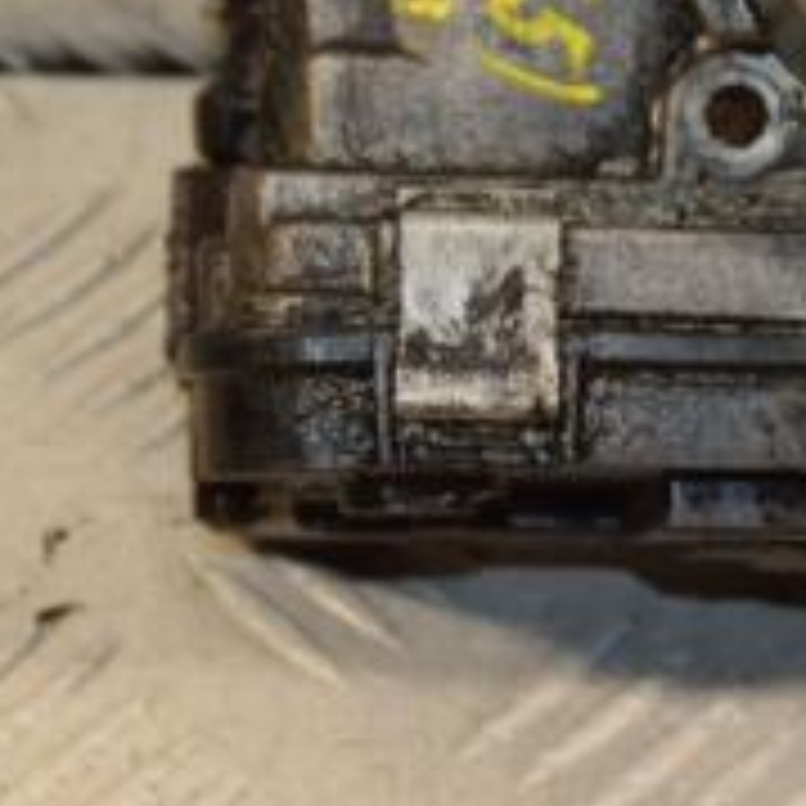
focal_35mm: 248
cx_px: 752
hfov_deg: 7.0
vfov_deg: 7.0
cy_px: -59
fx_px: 6533
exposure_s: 1/160
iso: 800
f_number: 5
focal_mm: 58
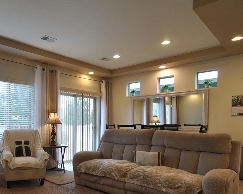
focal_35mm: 27
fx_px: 193
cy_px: 130
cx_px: 56
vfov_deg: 52.4
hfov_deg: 60.3
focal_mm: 11
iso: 400
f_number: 4
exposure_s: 1/60
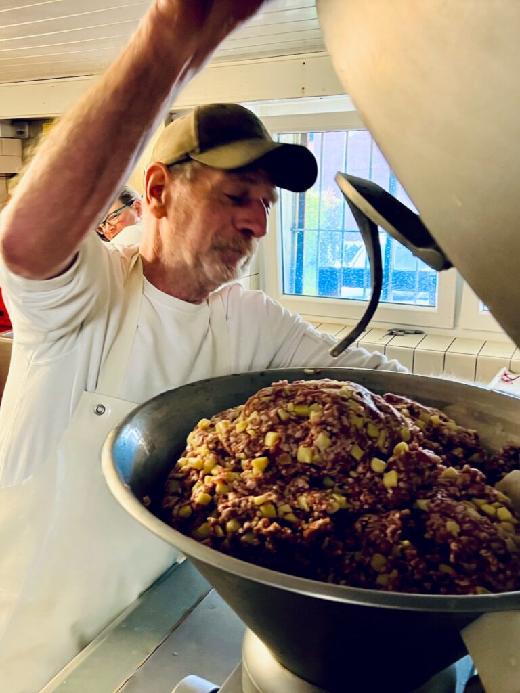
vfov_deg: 67.3
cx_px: 260
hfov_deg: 53.1
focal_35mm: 26
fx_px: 521
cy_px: 346
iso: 80
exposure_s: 1/50
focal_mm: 5.1
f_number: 1.6
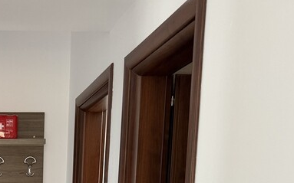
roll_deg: -0.6
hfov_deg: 28.1
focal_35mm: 68
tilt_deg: -9.8
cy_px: 287
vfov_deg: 17.0
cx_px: -9
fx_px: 545
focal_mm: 6.76
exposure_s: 1/60
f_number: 1.78
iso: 250
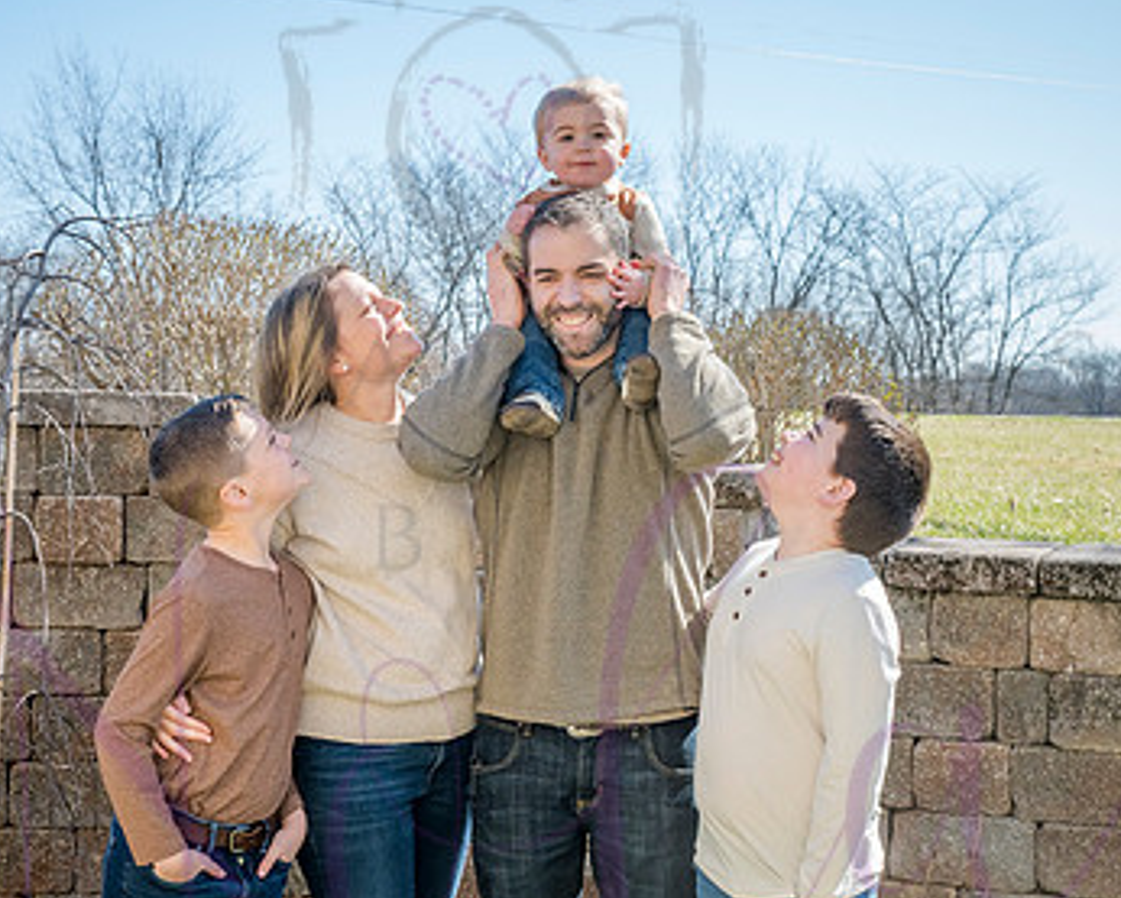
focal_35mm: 66
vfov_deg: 23.1
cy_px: 530
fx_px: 2190
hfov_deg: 28.7
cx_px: 505
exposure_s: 1/640
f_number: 6.3
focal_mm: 42
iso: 400
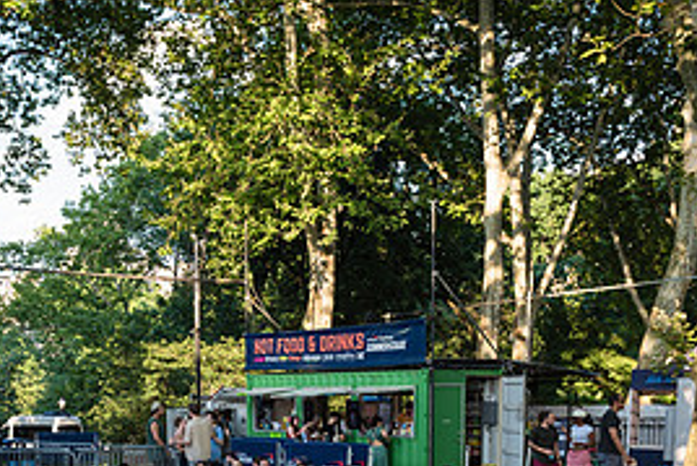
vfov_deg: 24.4
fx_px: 1007
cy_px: 501
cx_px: 195
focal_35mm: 52
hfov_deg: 37.4
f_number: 4.5
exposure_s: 1/200
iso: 400
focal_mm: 24
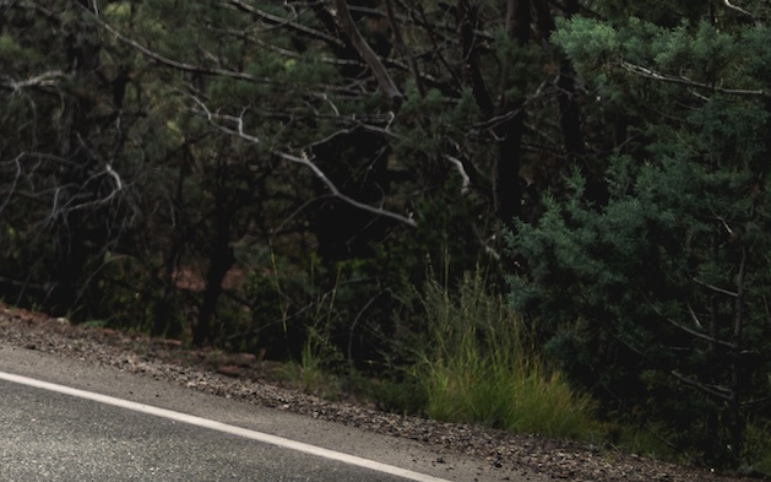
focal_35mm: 324
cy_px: -397
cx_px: -1596
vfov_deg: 4.0
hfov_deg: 6.0
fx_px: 6807
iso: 32
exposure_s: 1/1000
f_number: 1.3
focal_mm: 50
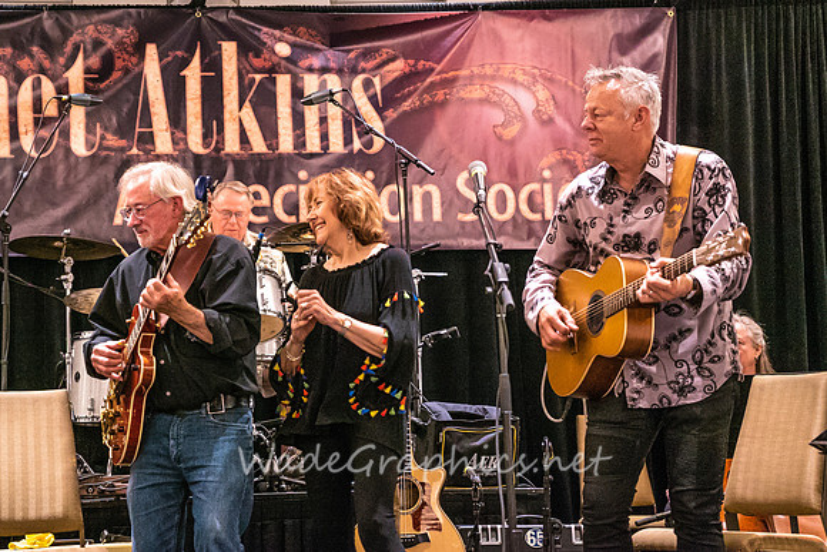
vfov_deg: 16.4
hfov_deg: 24.3
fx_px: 1918
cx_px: 340
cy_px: 251
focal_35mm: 83
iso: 8000
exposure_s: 1/160
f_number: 5.6
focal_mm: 70
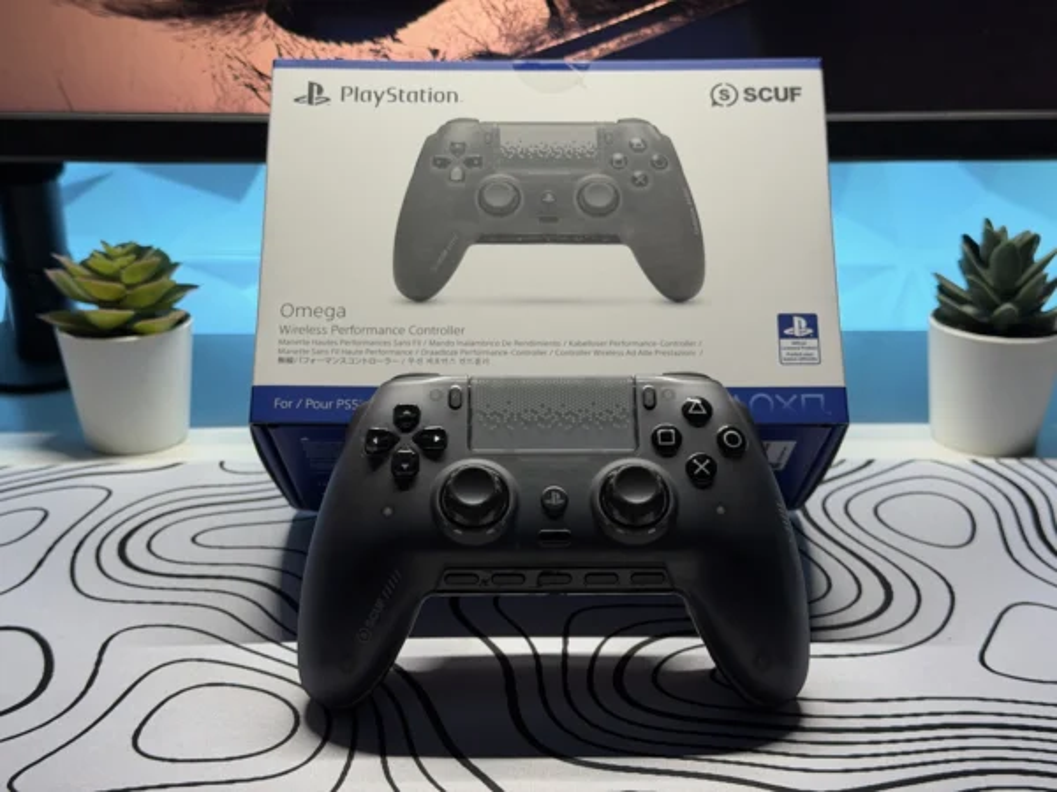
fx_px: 1466
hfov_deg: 39.7
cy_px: 396
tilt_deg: -20.5
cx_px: 528
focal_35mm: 48
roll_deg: -0.8
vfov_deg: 30.3
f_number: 1.78
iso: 200
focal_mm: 6.76
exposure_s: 1/48
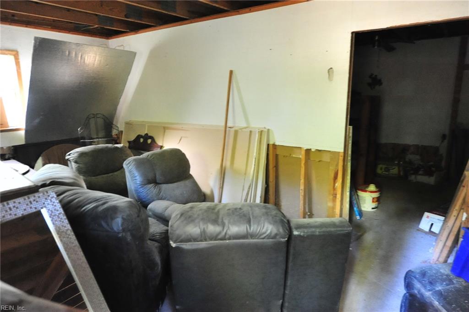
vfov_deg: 53.1
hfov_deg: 73.8
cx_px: 234
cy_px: 156
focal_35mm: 24
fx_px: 312
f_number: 2.8
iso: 6400
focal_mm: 24
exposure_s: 1/8
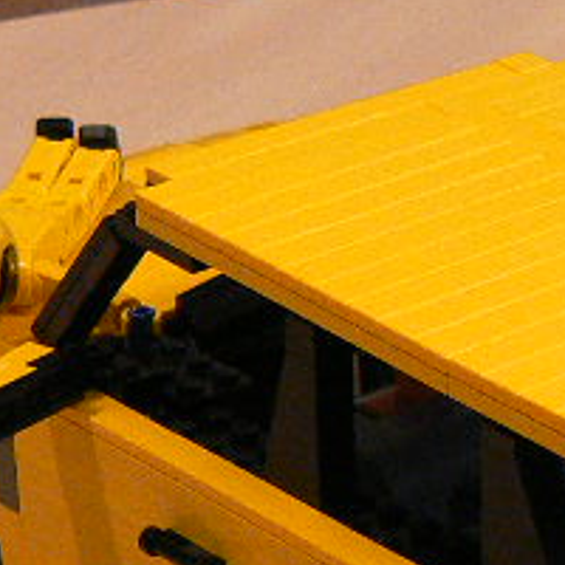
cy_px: 619
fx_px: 2973
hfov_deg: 10.8
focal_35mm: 161
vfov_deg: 10.7
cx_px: 489
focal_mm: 7
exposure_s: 1/15
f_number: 2.8
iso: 200
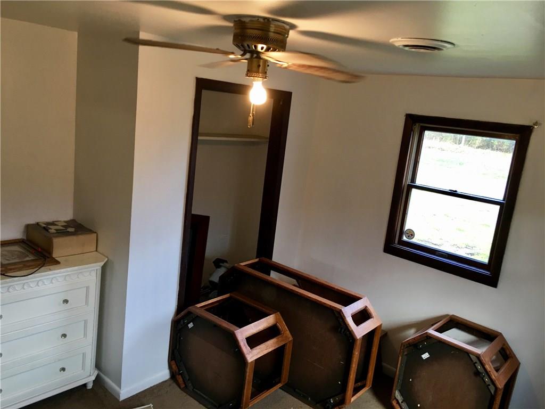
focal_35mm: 29
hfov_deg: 61.7
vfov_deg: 48.2
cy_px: 204
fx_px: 457
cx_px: 272
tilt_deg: -11.9
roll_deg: -7.1
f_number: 2.2
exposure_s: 1/15
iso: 32
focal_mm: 4.15
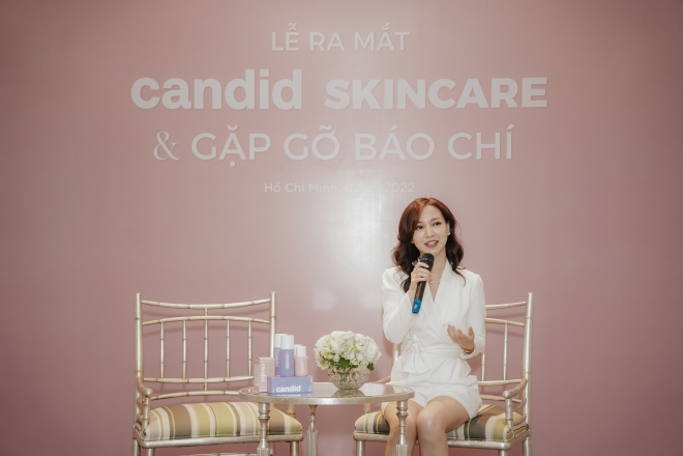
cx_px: 342
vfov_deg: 19.5
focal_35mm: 70
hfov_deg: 28.8
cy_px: 228
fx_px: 1328
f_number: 2.8
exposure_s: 1/200
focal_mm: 70
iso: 1600
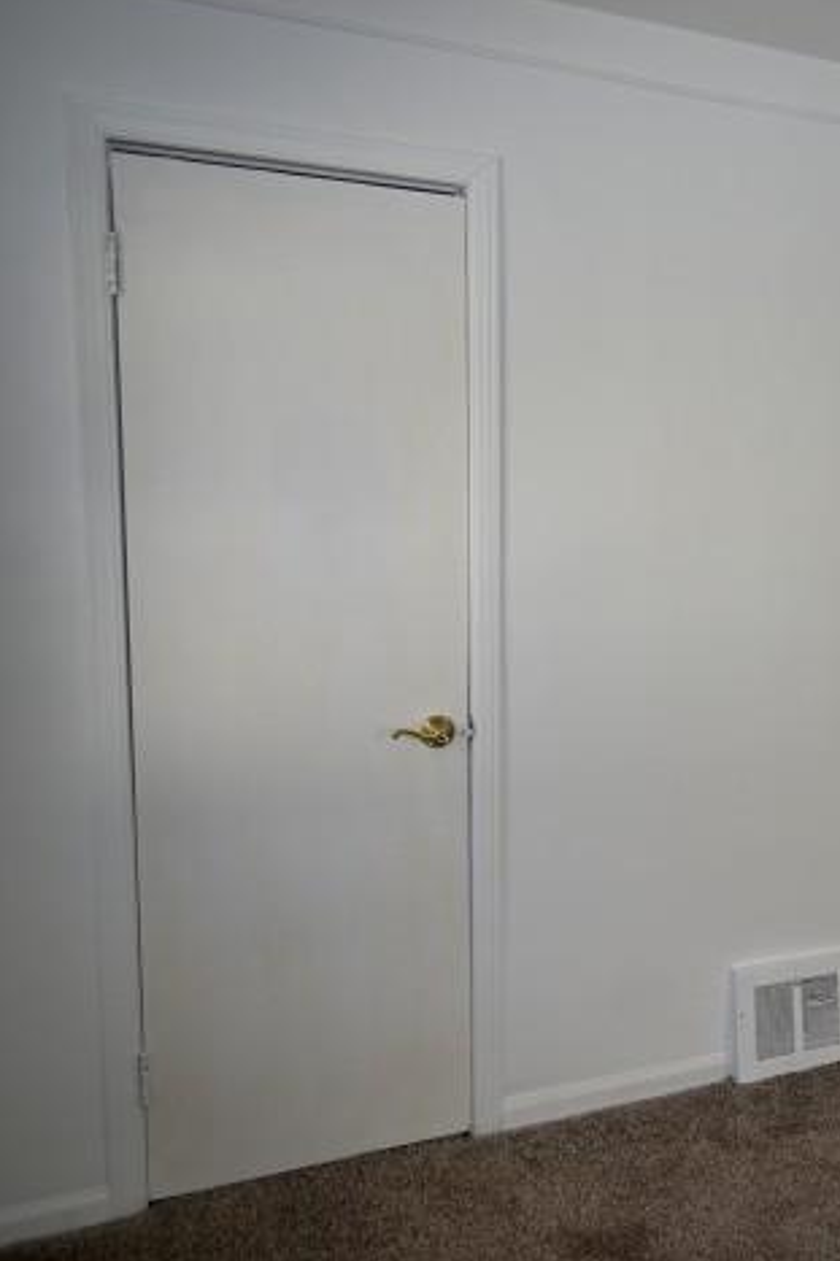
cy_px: 621
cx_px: 926
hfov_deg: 31.7
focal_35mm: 37
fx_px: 1296
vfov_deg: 51.9
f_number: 3.5
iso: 100
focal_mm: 16
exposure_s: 1/200
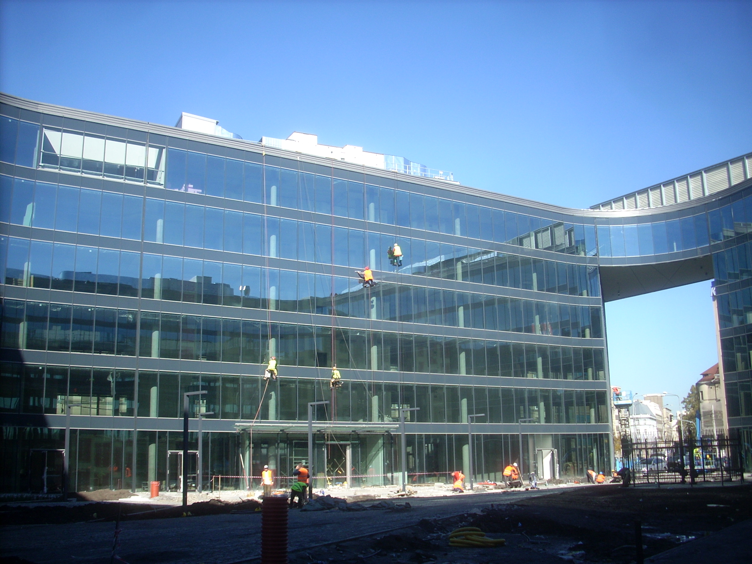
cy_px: 282
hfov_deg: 50.1
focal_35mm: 37
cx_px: 376
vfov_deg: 38.7
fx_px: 804
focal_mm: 6.2
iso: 64
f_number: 5.6
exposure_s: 1/125
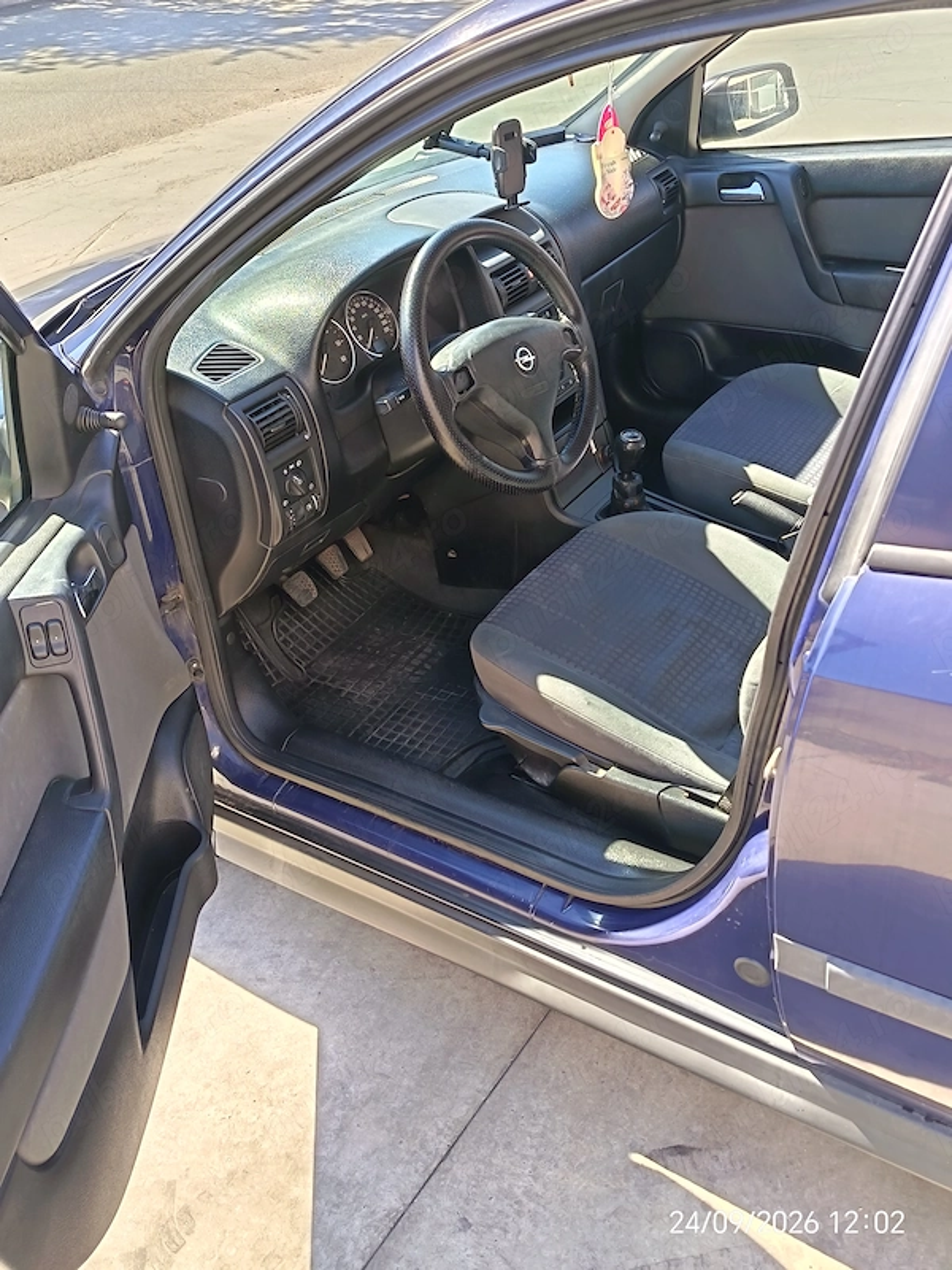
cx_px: 476
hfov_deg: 46.8
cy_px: 635
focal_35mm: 30
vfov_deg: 60.0
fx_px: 1100
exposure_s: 1/100
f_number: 1.75
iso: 153
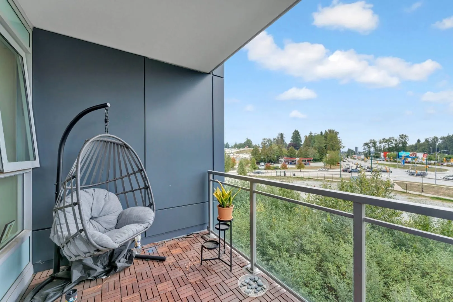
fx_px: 184
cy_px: 151
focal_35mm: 15
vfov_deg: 78.8
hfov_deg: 101.9
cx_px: 226
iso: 400
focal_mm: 14.6
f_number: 8
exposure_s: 1/50
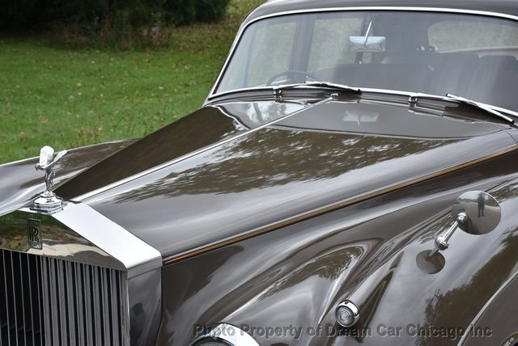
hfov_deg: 31.9
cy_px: 173
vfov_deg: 21.6
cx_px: 259
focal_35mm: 63
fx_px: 907
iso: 400
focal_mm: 42
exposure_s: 1/500
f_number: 8
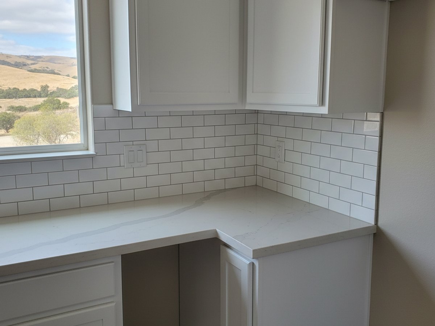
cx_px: 218
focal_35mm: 26
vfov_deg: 53.1
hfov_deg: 67.3
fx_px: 327
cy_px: 163
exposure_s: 1/327
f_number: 1.6
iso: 140
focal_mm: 5.7
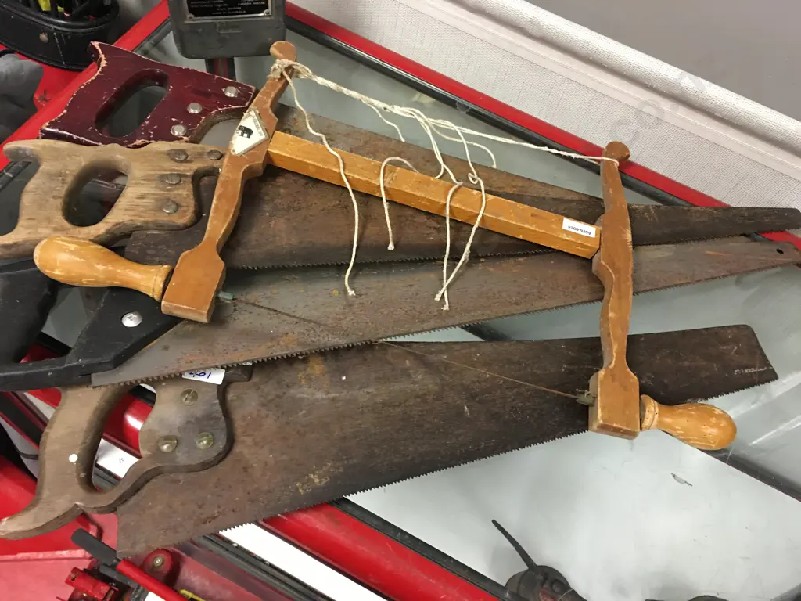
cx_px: 400
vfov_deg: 48.2
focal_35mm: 29
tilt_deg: -58.3
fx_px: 671
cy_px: 300
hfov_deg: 61.7
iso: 80
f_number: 2.2
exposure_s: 1/10
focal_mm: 4.15
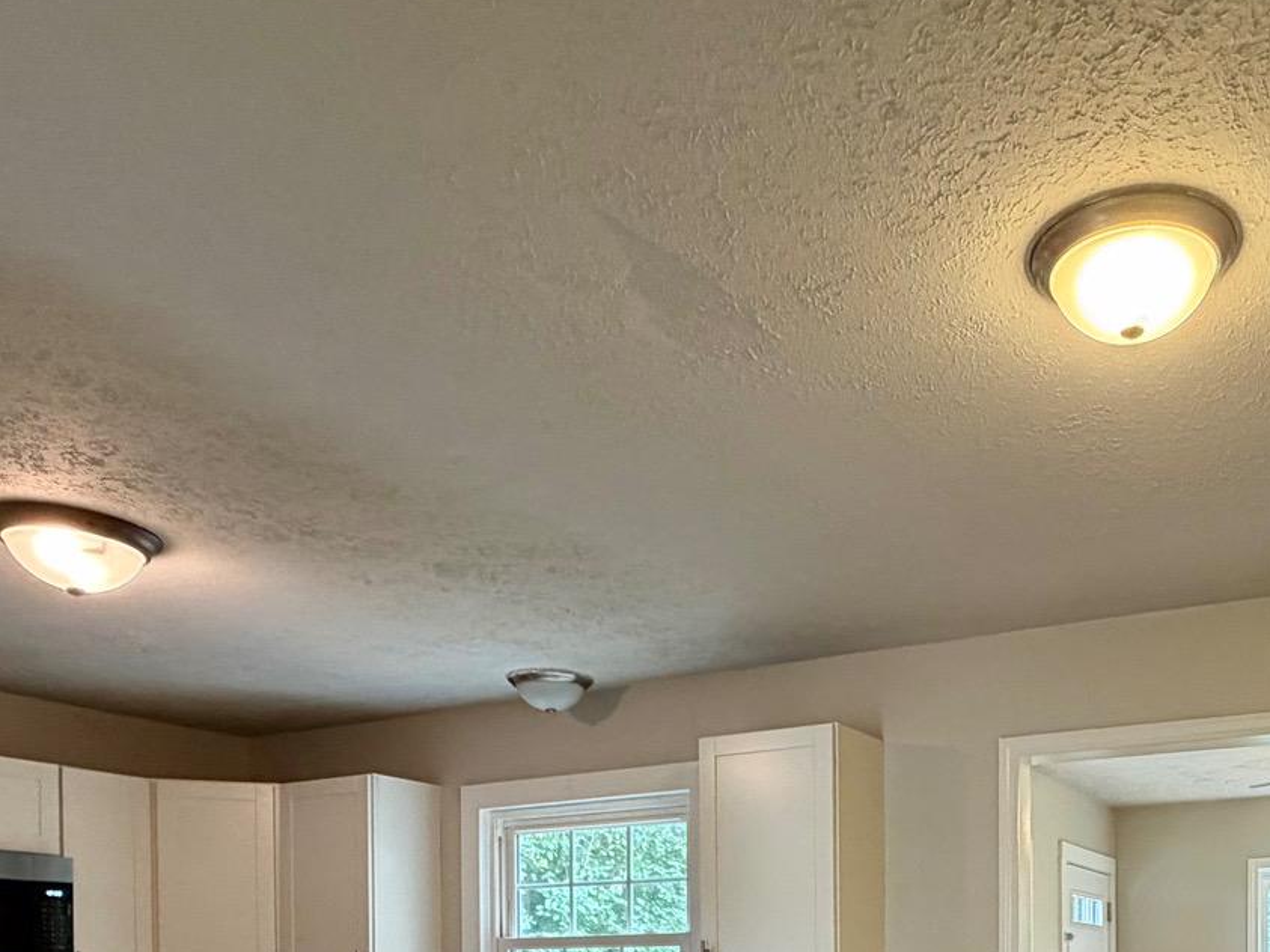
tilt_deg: -0.8
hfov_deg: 52.5
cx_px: 890
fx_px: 1247
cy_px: 993
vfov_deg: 36.7
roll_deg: +0.7
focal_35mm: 34
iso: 250
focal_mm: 2.22
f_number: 2.2
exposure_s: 1/60
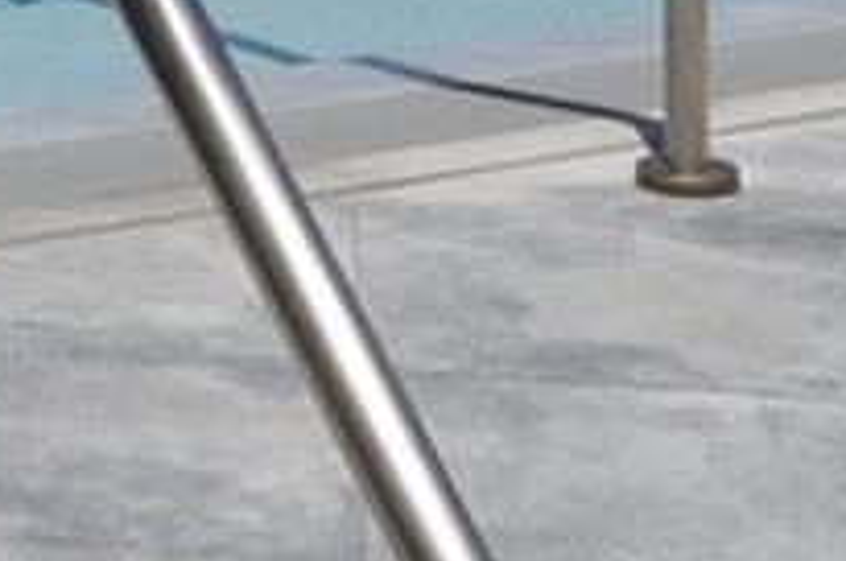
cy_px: -1462
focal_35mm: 211
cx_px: -916
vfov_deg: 5.8
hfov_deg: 9.1
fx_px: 4951
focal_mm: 18
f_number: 10
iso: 100
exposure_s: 1/400
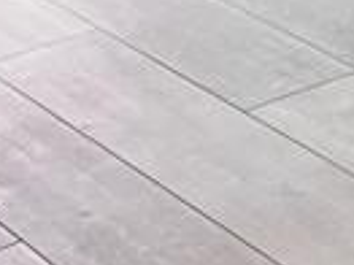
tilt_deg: -11.9
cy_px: -403
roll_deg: +1.6
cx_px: 1132
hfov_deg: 8.1
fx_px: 2074
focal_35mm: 203
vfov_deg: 6.9
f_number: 1.5
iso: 50
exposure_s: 1/450
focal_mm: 5.7
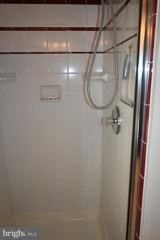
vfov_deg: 65.9
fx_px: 185
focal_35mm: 28
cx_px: 80
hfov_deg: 46.8
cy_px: 120
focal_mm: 18.5
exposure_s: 1/80
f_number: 3.8
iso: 400
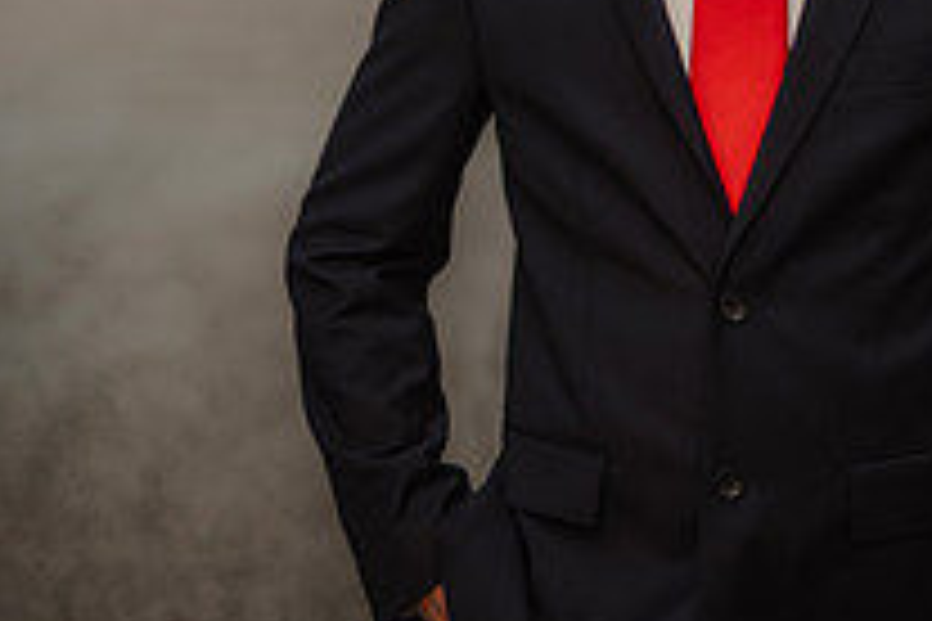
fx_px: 3624
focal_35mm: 140
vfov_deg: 9.7
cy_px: -61
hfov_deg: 14.6
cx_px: 716
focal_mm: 50
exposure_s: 1/320
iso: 100
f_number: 1.4
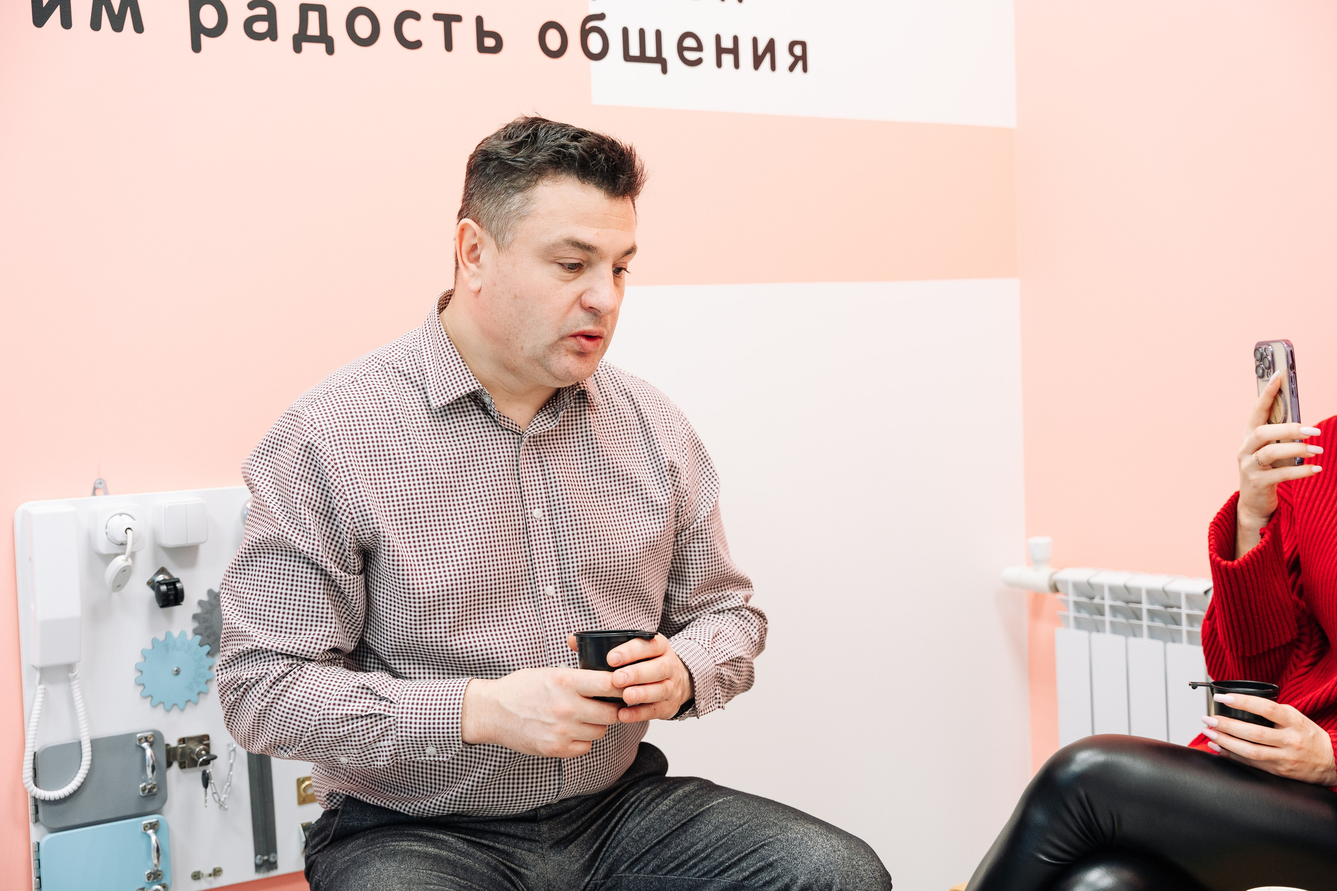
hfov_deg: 42.0
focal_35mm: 47
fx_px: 1742
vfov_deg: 28.7
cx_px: 668
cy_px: 446
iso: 640
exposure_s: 1/80
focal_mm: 46.9
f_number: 3.5
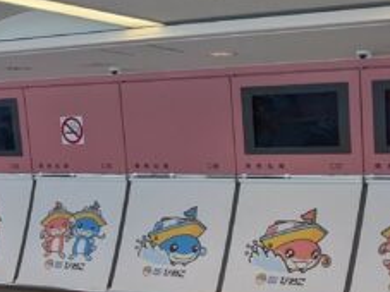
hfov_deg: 16.5
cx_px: -105
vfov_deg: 12.9
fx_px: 1272
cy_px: 319
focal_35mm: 113
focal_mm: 5.43
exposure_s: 1/291
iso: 44
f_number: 1.89
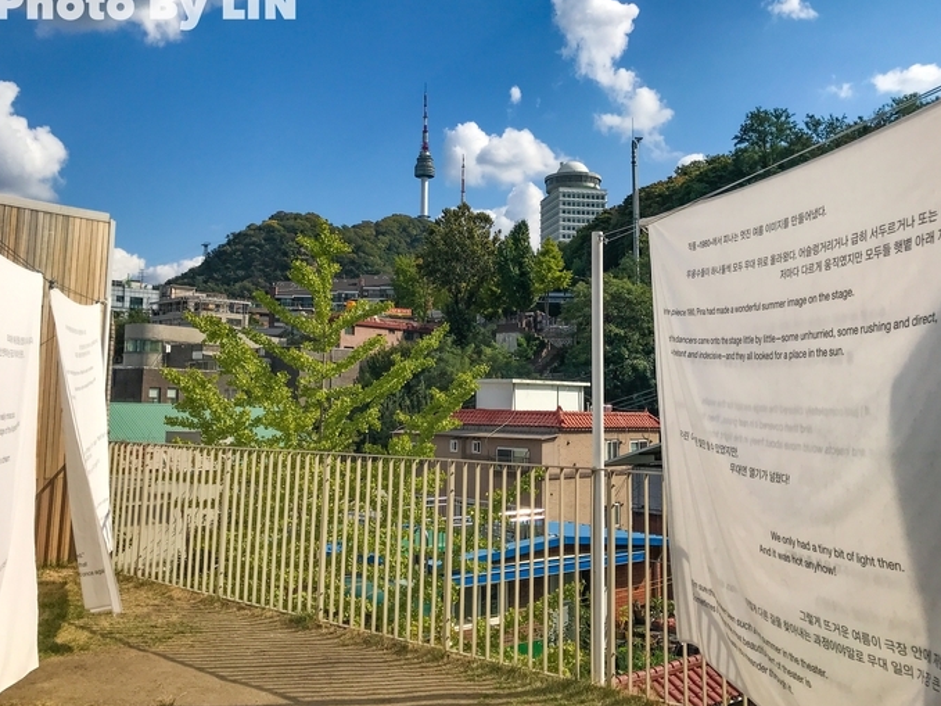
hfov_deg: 55.4
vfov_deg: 42.8
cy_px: 291
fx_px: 897
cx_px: 473
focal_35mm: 33
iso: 20
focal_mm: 3.99
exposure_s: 1/4367
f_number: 1.8
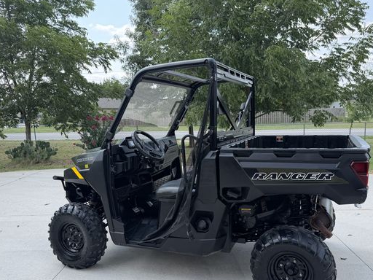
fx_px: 323
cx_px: 203
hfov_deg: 59.9
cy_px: 158
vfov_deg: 46.7
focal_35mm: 30
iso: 80
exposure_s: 1/1032
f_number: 1.78
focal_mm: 6.76
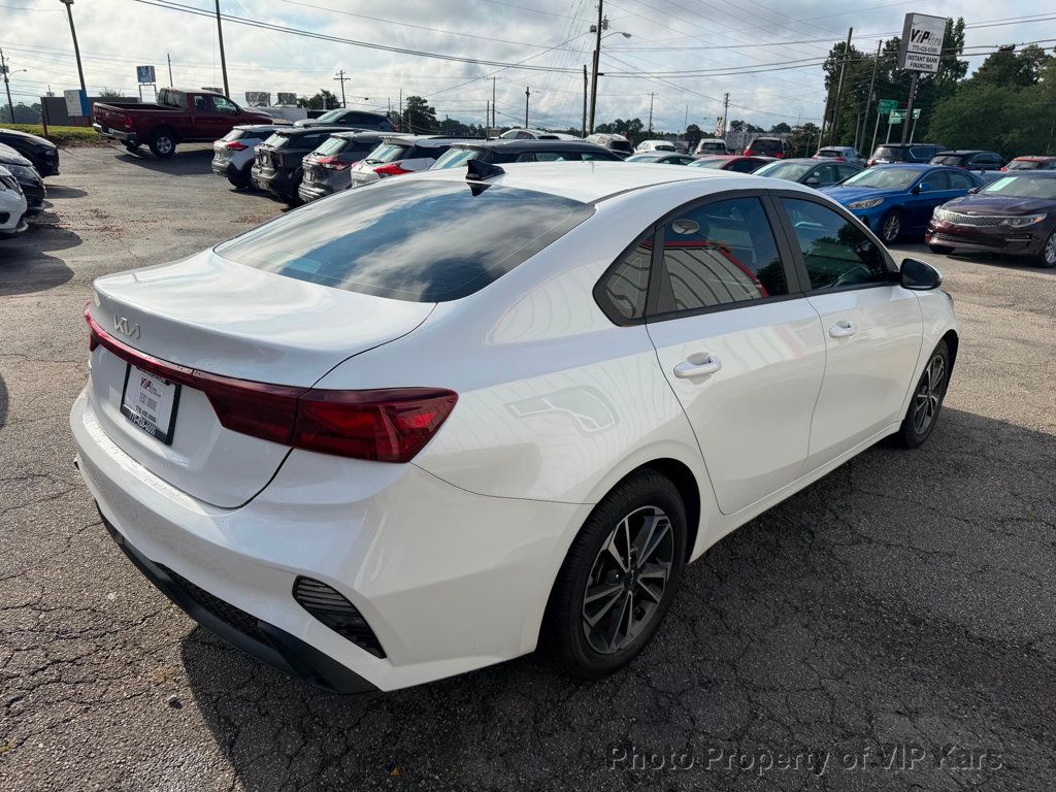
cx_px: 528
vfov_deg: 56.8
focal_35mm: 24
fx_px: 732
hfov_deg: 71.6
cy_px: 396
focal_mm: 6.76
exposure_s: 1/5714
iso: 80
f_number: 1.78
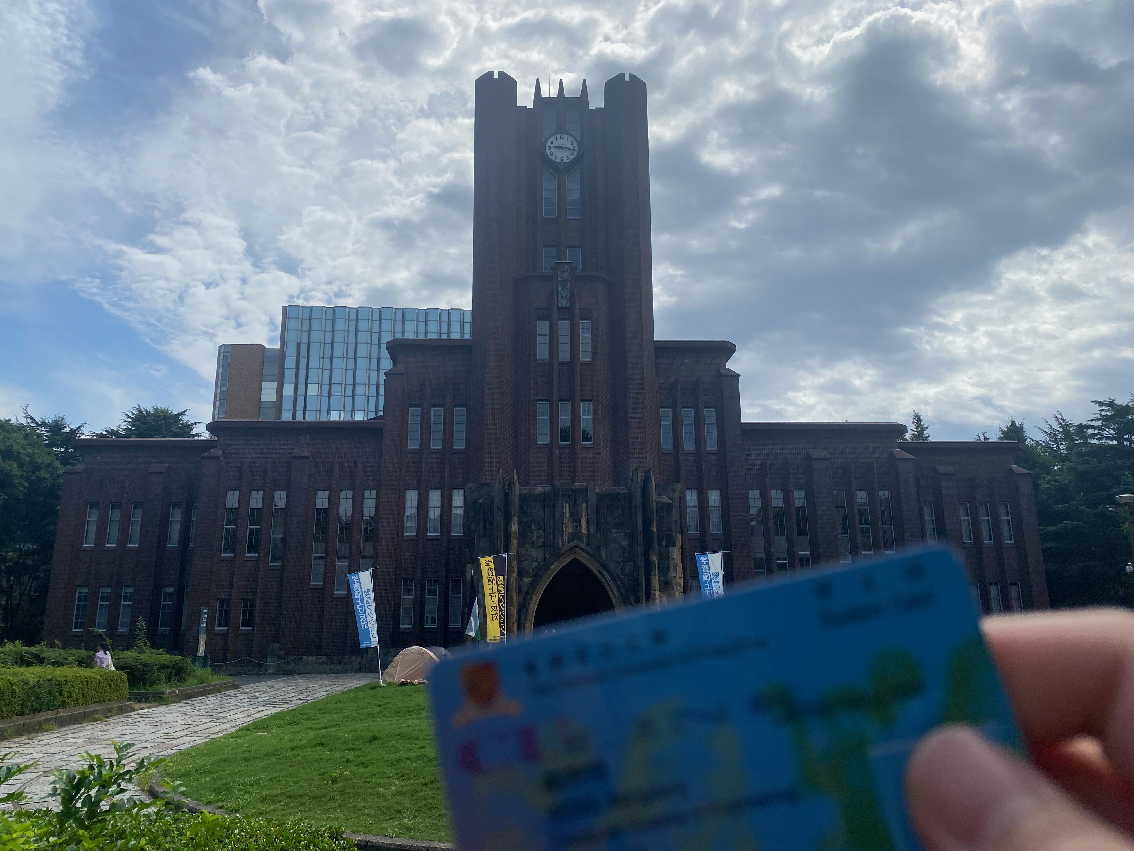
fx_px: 852
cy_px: 426
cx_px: 567
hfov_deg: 67.3
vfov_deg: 53.1
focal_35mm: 26
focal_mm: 4.25
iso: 32
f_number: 1.8
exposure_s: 1/5236
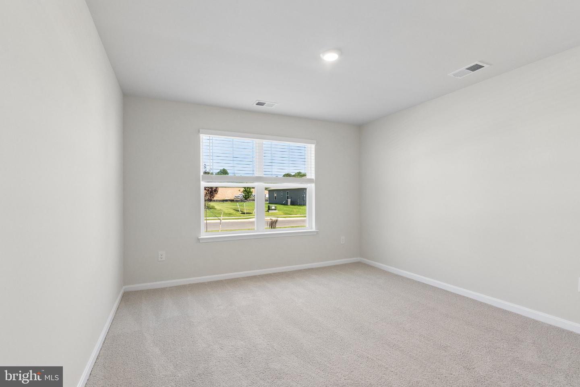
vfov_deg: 72.1
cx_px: 290
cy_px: 194
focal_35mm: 16
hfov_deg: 95.0
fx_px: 266
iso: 400
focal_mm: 11
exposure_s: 1/80
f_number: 8
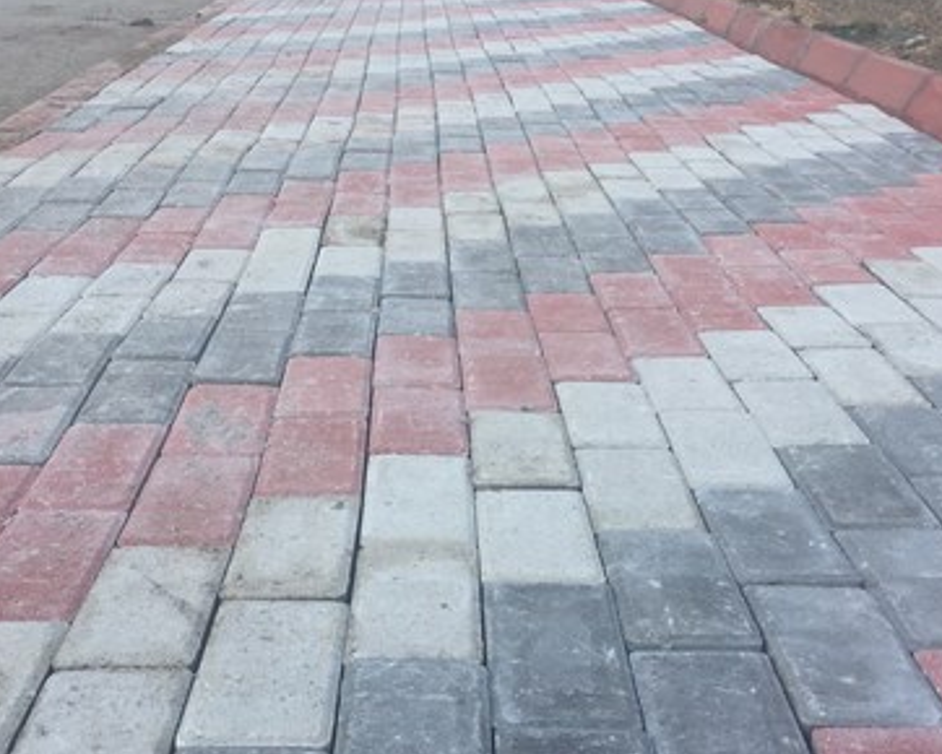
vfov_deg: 30.3
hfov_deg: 37.3
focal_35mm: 50
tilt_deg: -19.5
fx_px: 1395
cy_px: 382
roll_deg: -2.1
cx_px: 435
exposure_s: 1/659
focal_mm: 4.15
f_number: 2.2
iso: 32
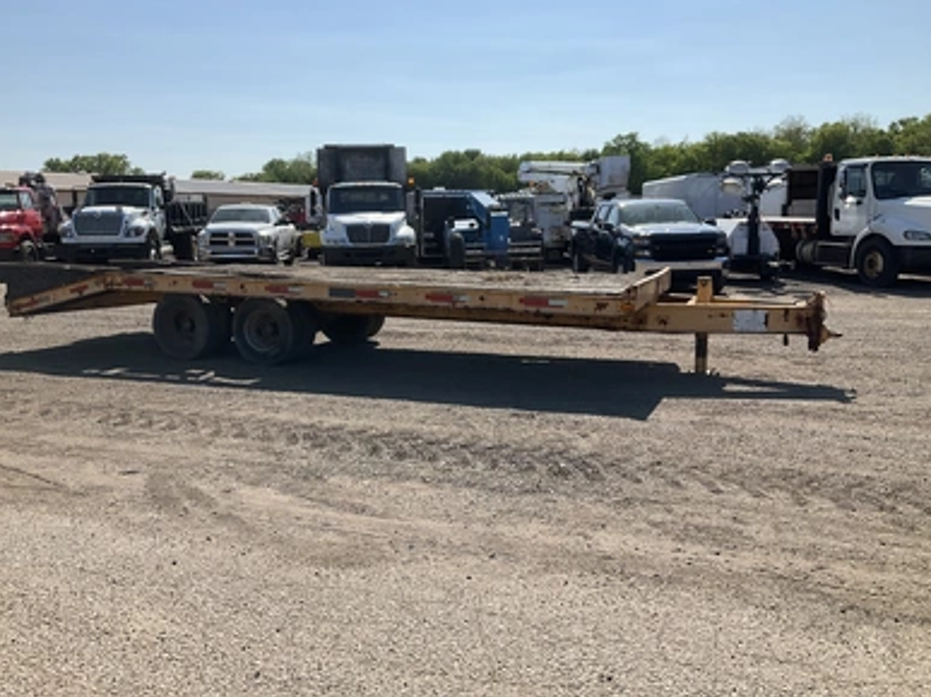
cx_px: 452
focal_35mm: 30
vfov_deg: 46.8
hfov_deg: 60.0
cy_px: 339
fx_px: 807
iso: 25
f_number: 1.8
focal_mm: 3
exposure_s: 1/2667
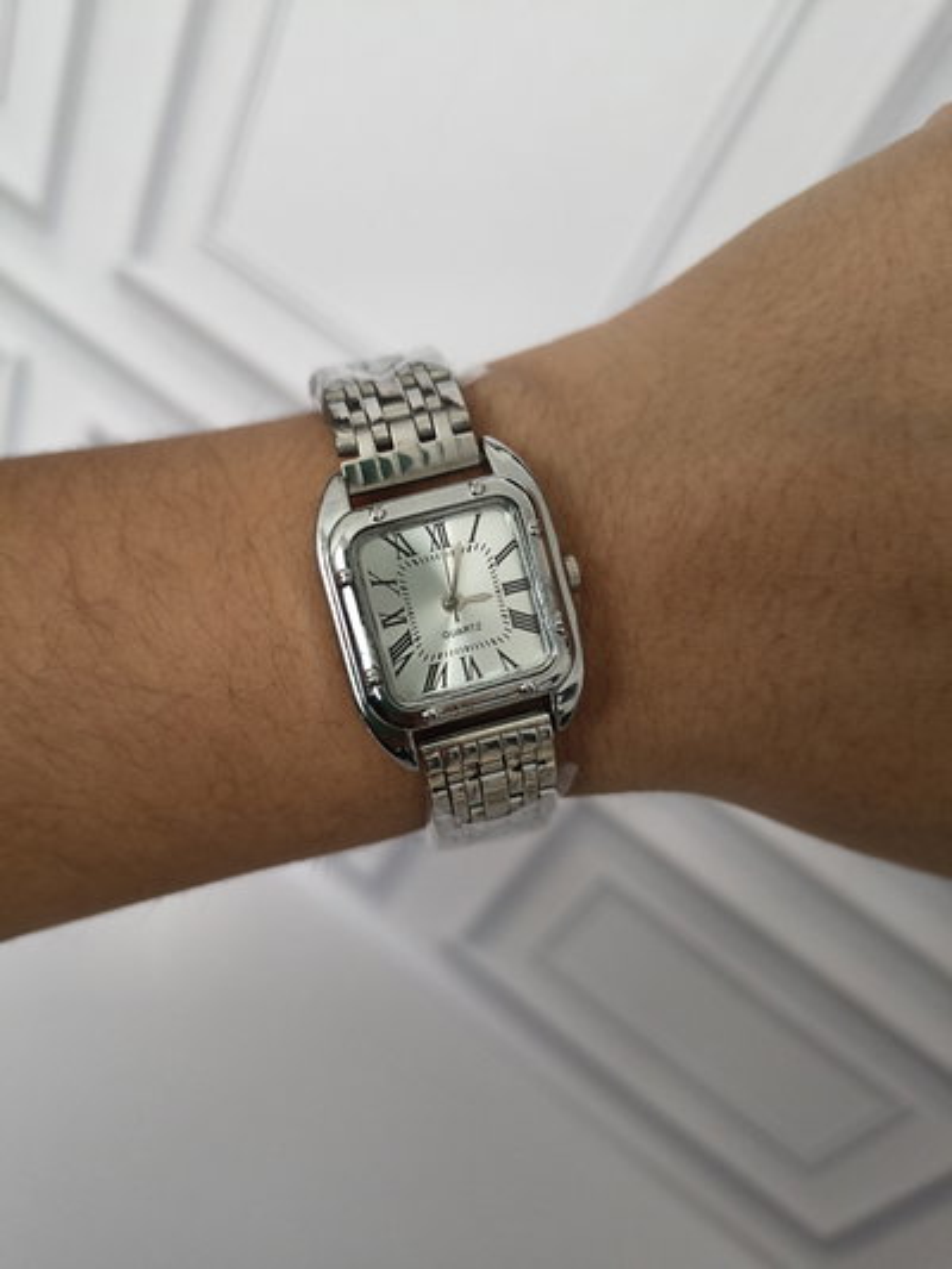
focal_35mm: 24
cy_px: 634
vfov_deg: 71.6
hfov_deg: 56.8
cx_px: 476
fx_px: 880
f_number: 1.8
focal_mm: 5.56
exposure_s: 1/100
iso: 758
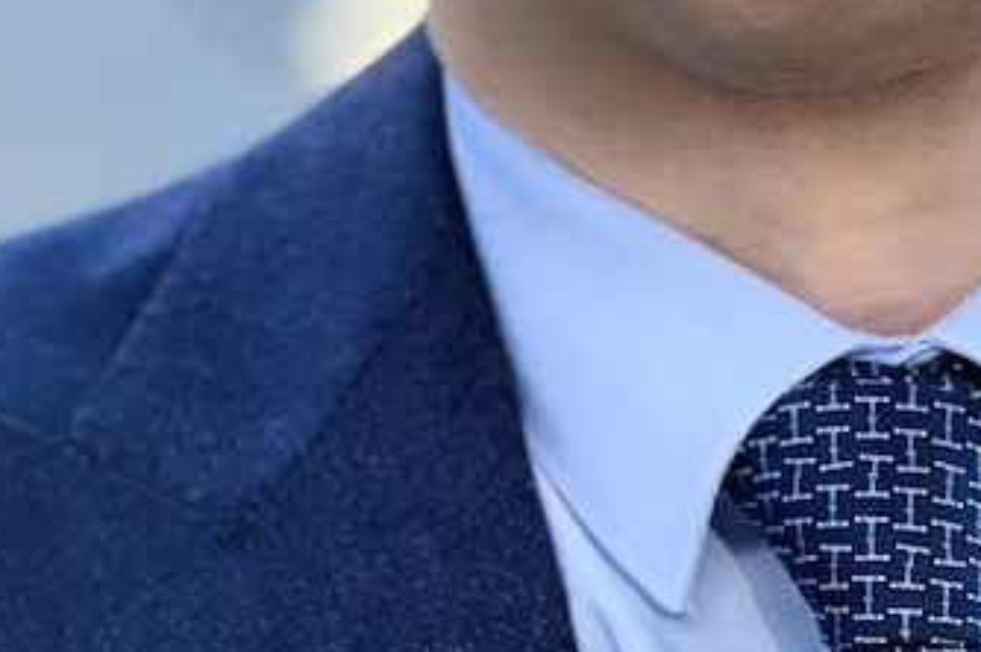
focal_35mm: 320
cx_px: 652
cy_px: -430
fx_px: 8711
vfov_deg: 4.3
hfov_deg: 6.4
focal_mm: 9
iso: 64
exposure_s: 1/121
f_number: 2.8
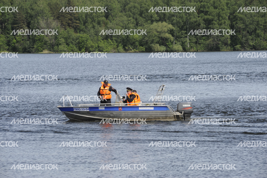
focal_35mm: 200
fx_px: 1482
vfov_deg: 6.9
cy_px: 89
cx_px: 134
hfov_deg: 10.3
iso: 250
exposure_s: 1/250
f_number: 13
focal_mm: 200
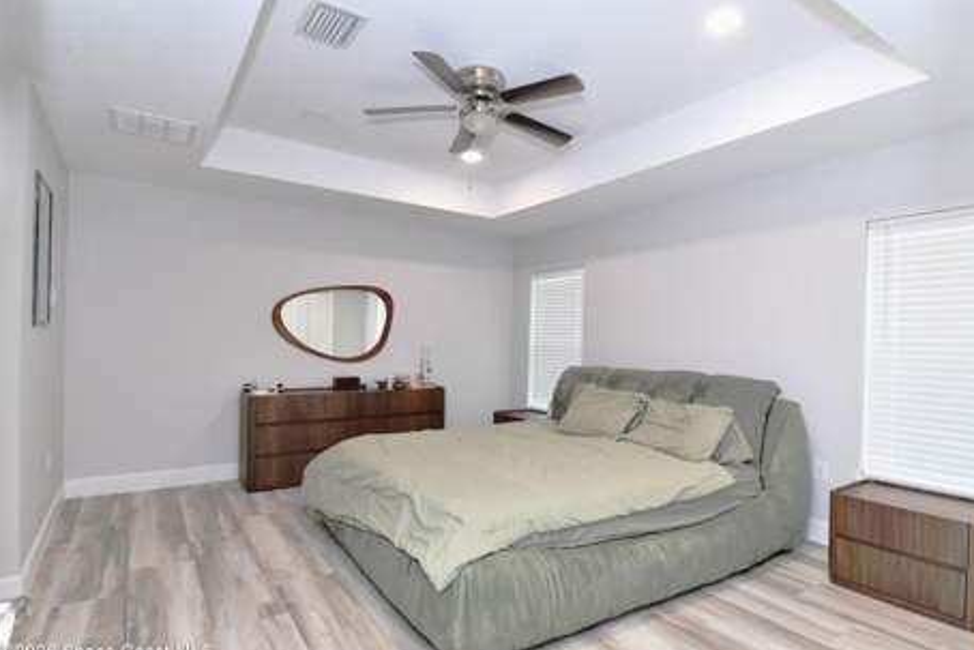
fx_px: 514
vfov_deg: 64.6
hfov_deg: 86.8
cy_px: 340
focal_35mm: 19
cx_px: 513
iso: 640
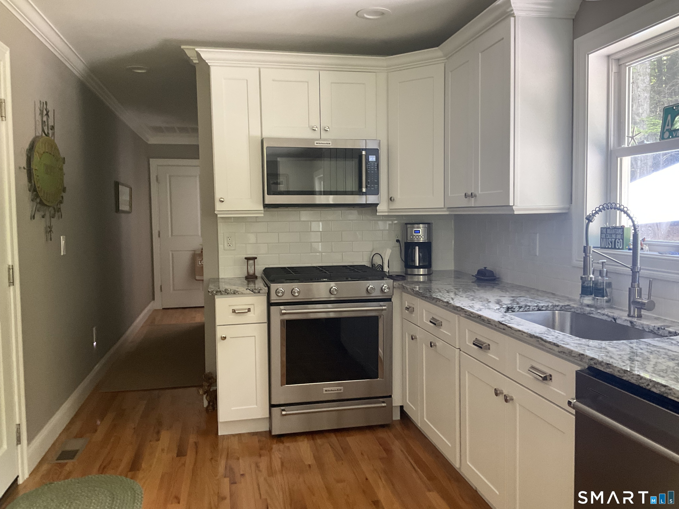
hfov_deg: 61.7
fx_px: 569
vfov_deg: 48.2
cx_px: 340
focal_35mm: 29
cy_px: 254
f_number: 1.8
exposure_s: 1/60
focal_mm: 3
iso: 125
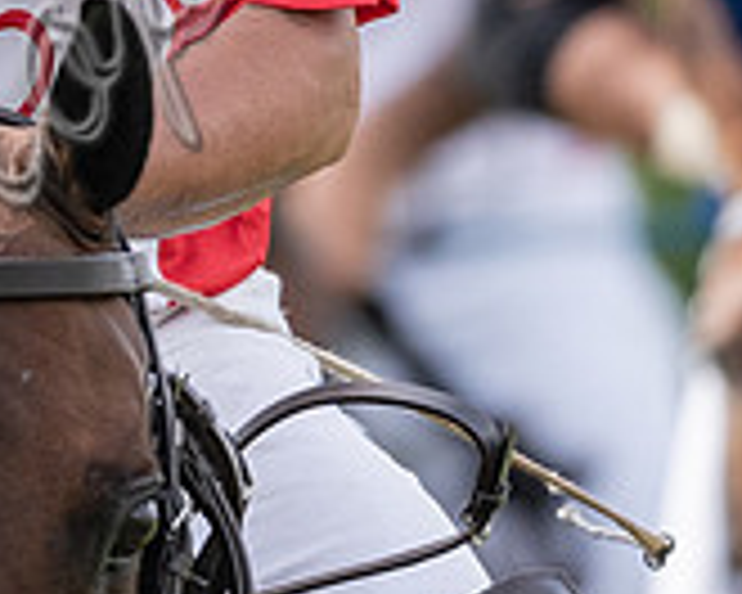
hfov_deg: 0.6
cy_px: -399
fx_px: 66298
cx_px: -243
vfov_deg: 0.5
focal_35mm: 3019
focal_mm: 500
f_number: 4
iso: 400
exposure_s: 1/2000
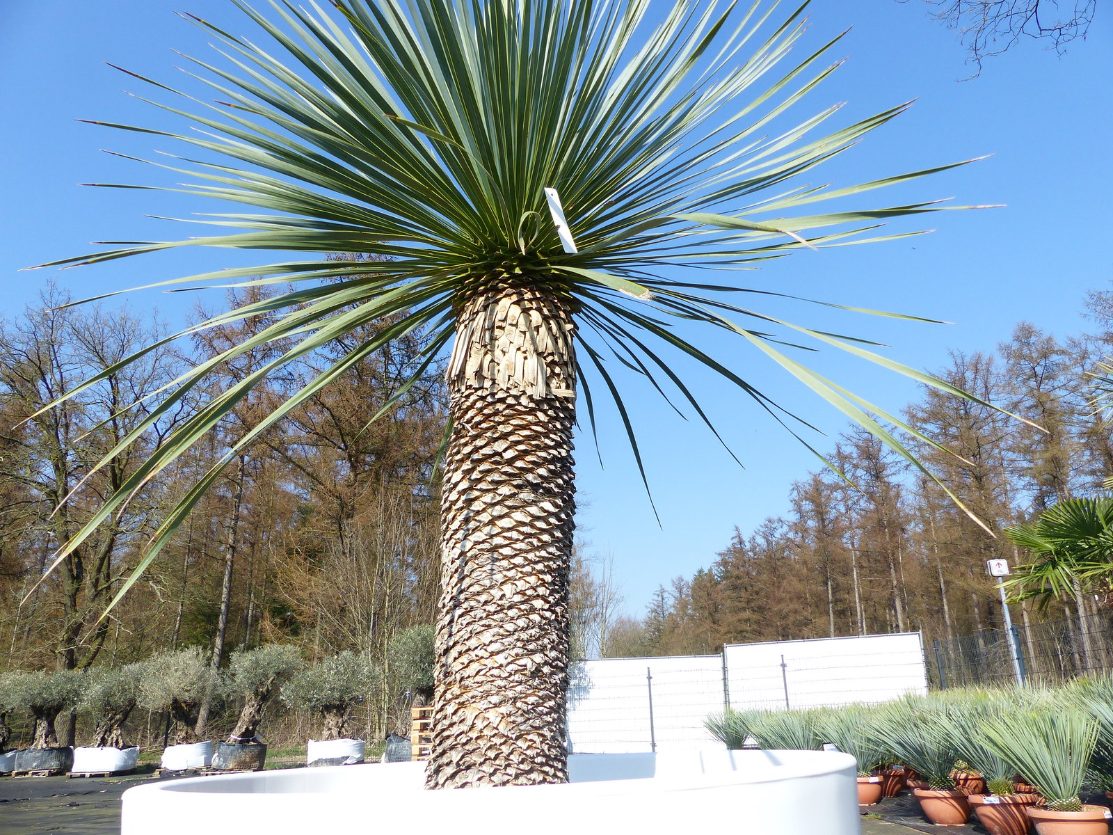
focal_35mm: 25
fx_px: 804
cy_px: 418
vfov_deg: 54.9
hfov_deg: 69.4
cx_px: 556
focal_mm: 4.5
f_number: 4
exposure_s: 1/500
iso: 100
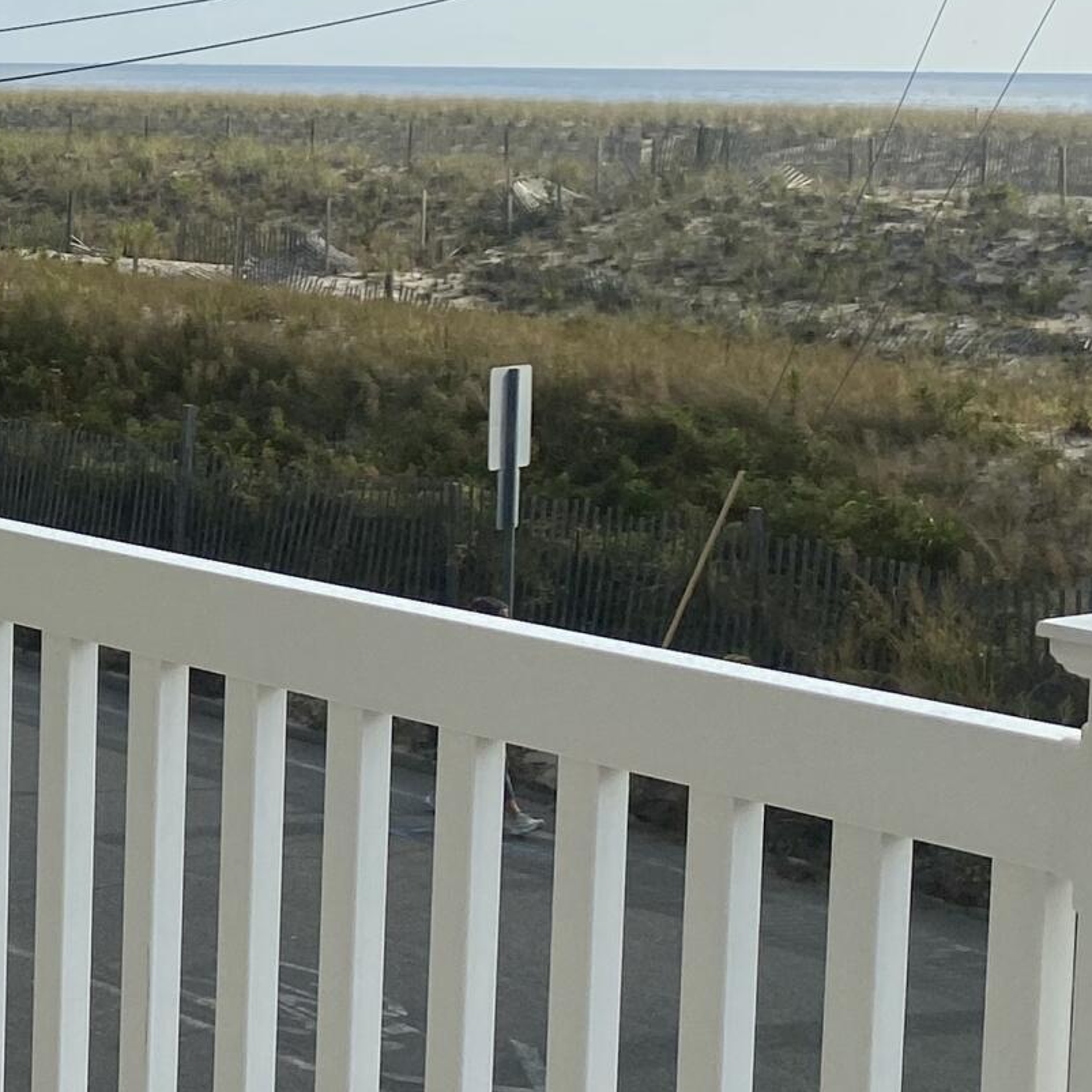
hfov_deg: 17.4
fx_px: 3069
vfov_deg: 20.0
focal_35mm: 86
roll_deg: -0.9
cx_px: -716
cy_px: 253
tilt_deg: -5.3
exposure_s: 1/3984
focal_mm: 4.25
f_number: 1.8
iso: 32
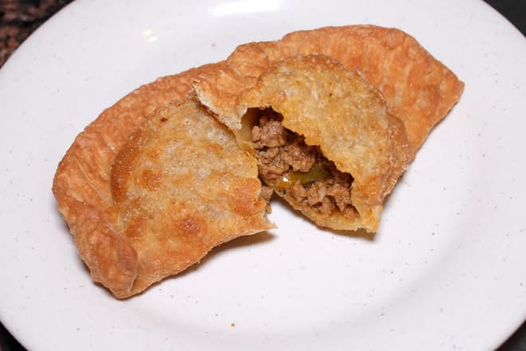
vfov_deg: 28.1
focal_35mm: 48
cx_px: 263
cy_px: 176
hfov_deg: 41.1
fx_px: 701
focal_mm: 32
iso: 1250
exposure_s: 1/50
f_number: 7.1
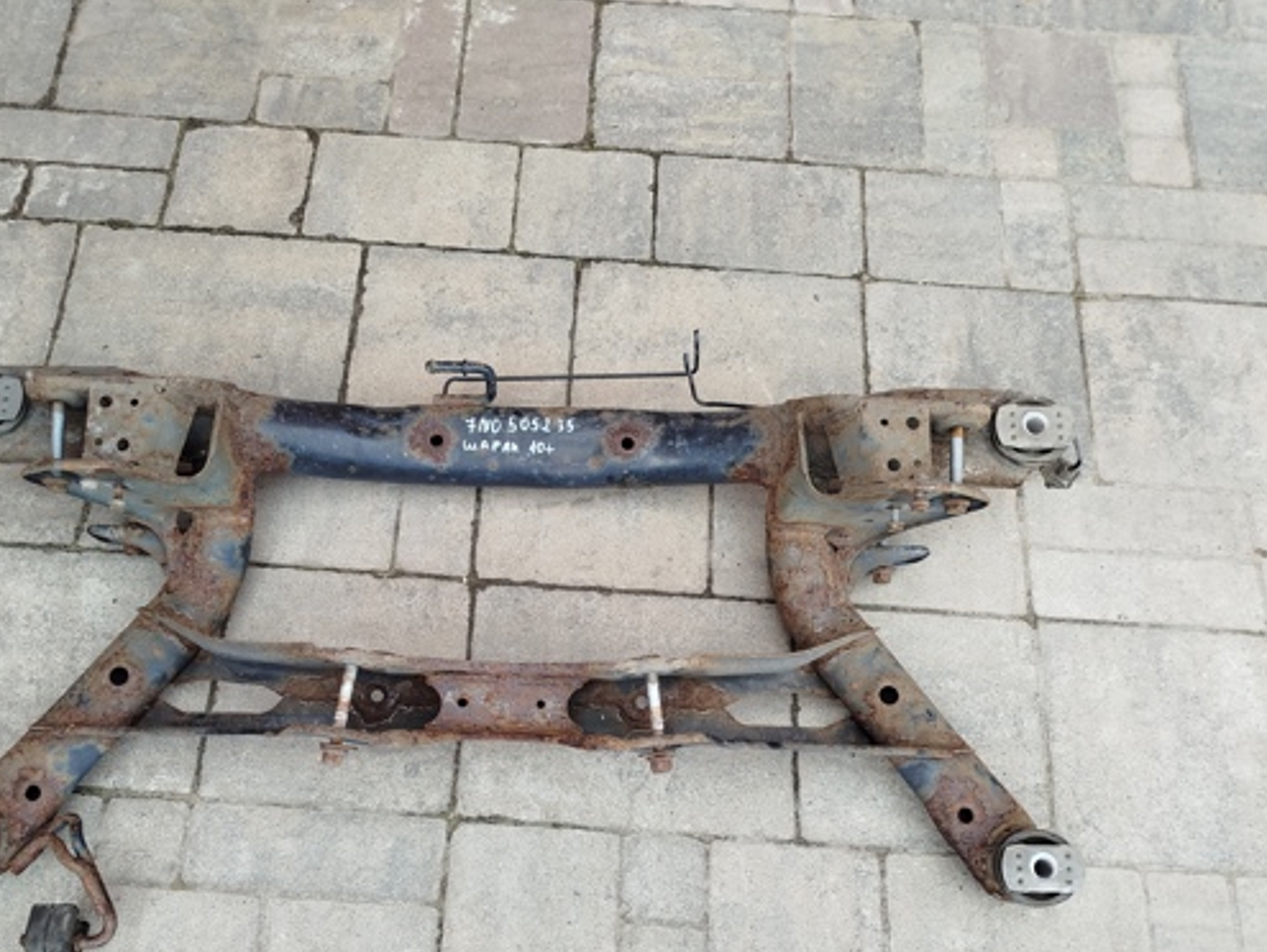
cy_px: 607
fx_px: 1135
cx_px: 540
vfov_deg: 45.0
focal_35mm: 31
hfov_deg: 58.1
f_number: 1.7
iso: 50
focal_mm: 5.31
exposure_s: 1/168
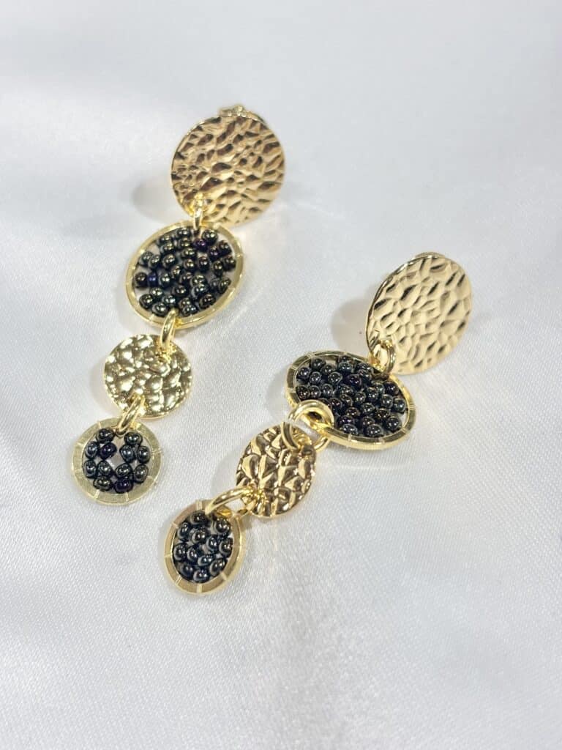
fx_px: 1126
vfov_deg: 36.8
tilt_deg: -49.3
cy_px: 375
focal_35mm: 52
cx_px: 281
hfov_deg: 28.0
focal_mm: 5.96
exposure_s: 1/253
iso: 32
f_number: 1.6
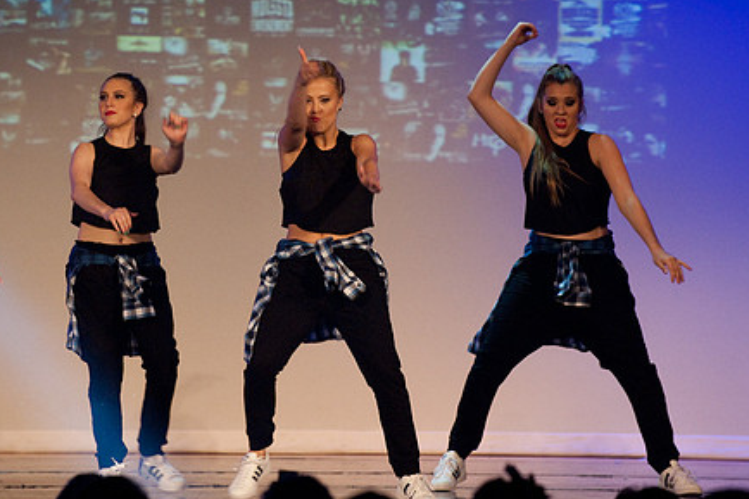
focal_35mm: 267
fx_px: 5553
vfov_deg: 5.1
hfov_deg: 7.7
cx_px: 314
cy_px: 188
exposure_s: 1/200
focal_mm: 200
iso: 3200
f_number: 4
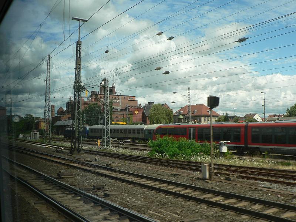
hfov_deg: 51.4
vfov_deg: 39.7
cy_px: 111
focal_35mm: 36
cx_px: 148
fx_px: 308
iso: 80
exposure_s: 1/320
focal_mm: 6
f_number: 4
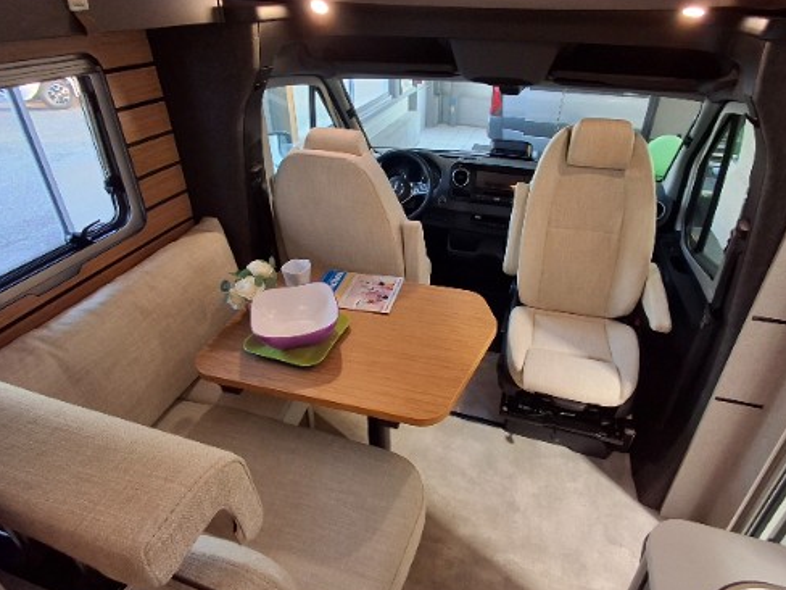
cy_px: 272
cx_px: 406
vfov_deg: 63.4
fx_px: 477
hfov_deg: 79.0
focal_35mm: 21
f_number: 2.2
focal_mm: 1.64
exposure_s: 1/40
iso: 125
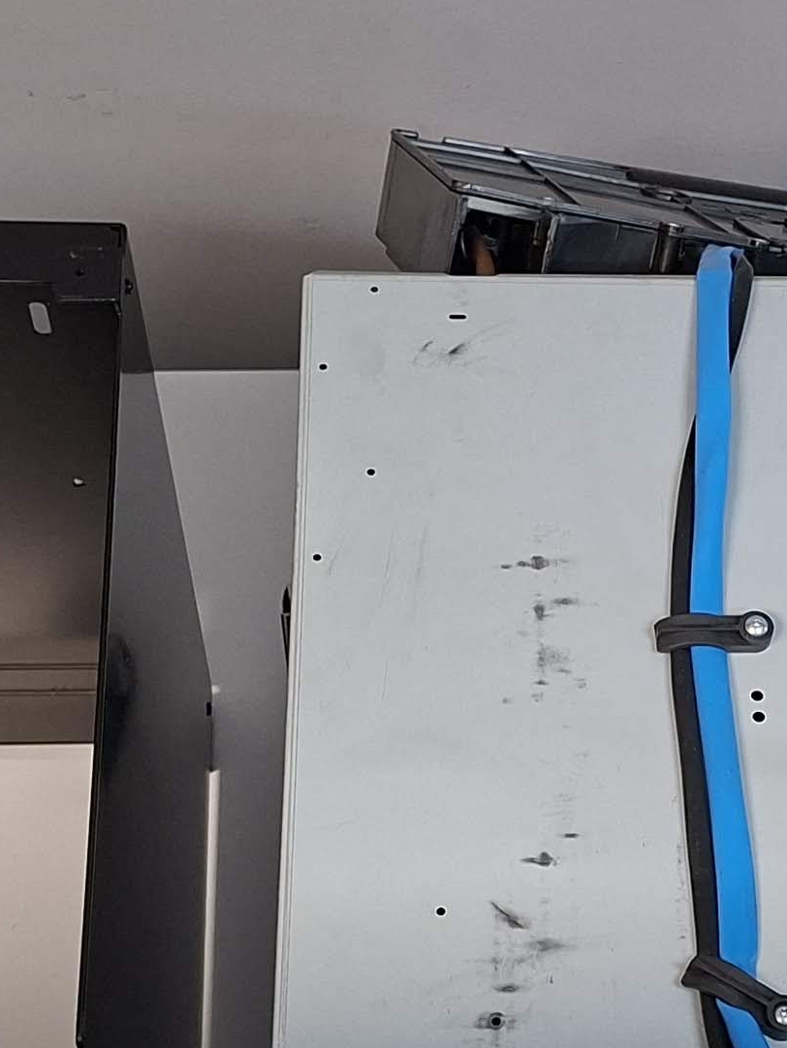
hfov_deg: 17.1
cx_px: 716
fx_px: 2576
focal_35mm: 85
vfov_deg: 23.0
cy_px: 619
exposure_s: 1/50
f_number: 1.8
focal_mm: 5.54
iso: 200
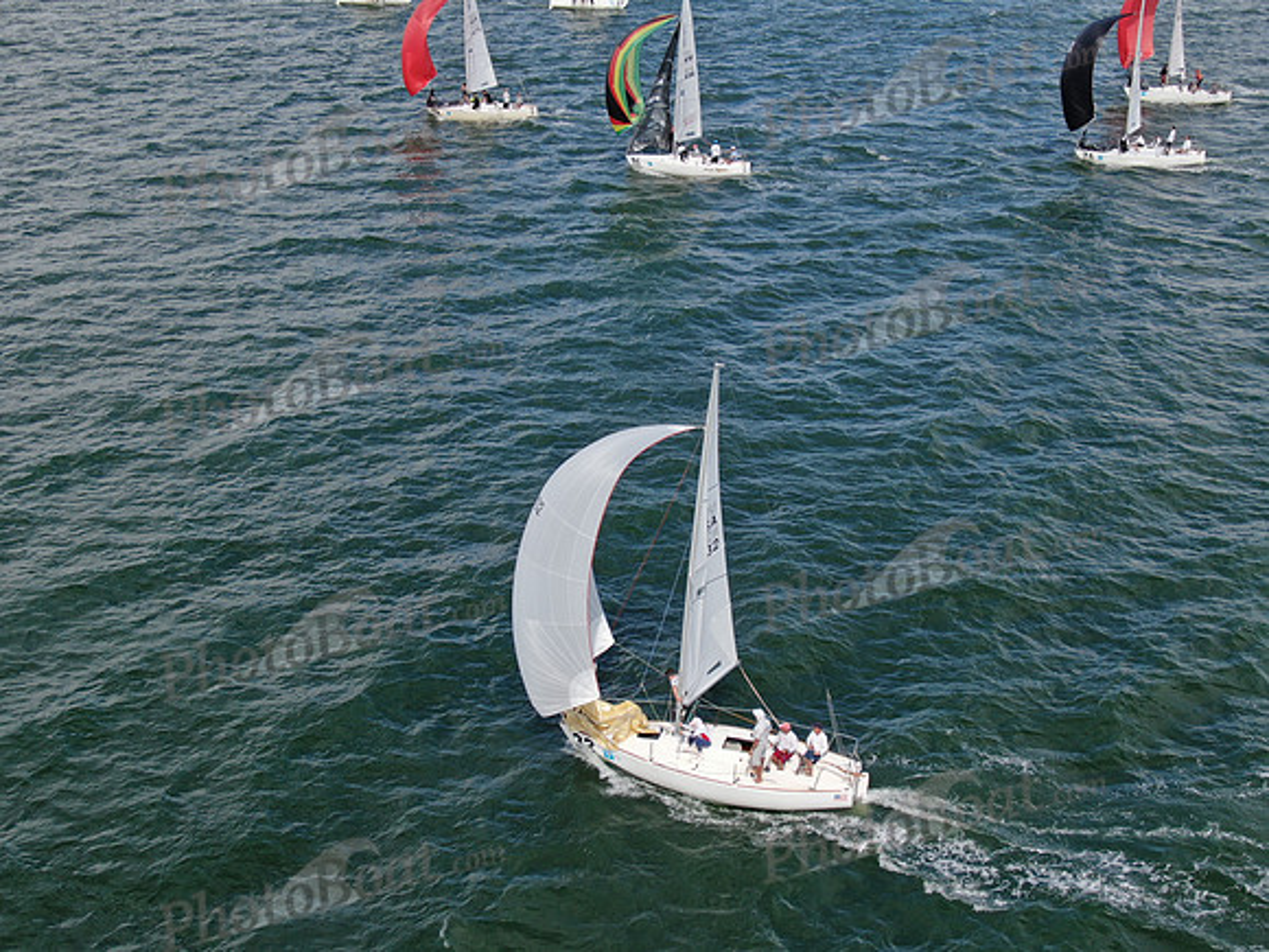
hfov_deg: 39.7
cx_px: 634
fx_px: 1760
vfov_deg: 30.3
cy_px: 476
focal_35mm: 48
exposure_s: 1/800
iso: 100
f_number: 3.8
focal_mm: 8.6
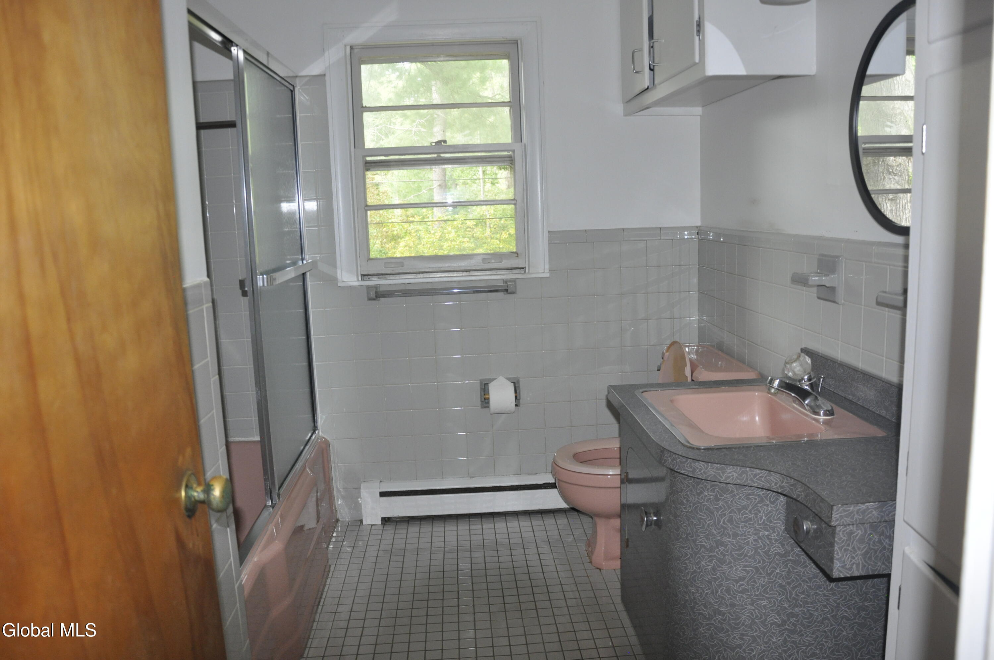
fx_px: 745
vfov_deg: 47.8
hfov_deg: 67.4
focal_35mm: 27
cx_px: 497
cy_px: 330
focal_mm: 18
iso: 800
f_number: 3.5
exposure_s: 1/60
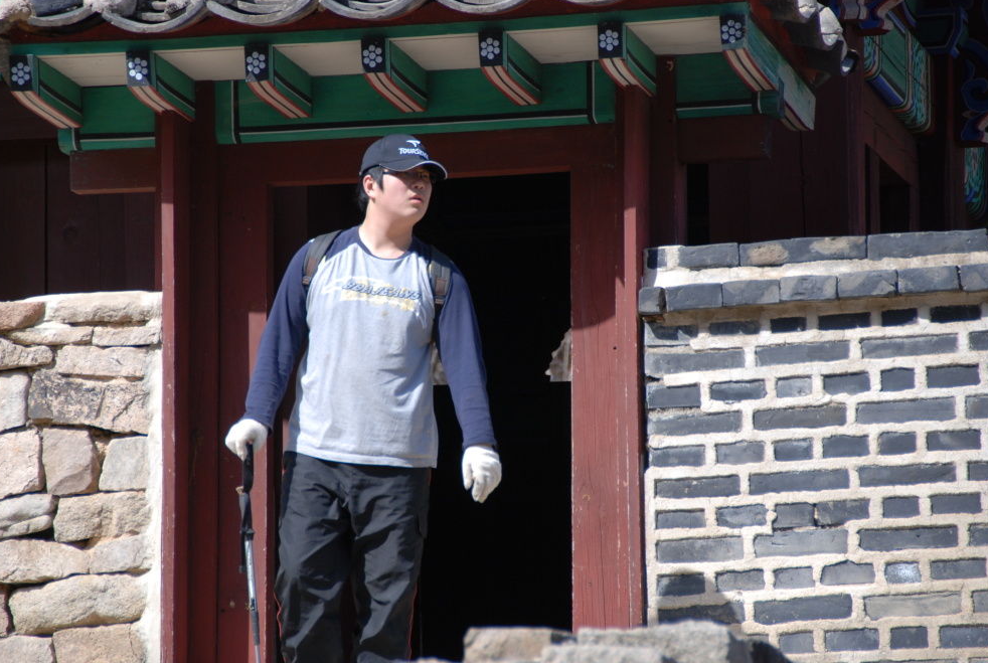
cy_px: 333
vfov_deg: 5.2
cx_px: 486
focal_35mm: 266
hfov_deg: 7.7
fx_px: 7315
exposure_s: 1/500
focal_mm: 170
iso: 220
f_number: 5.6
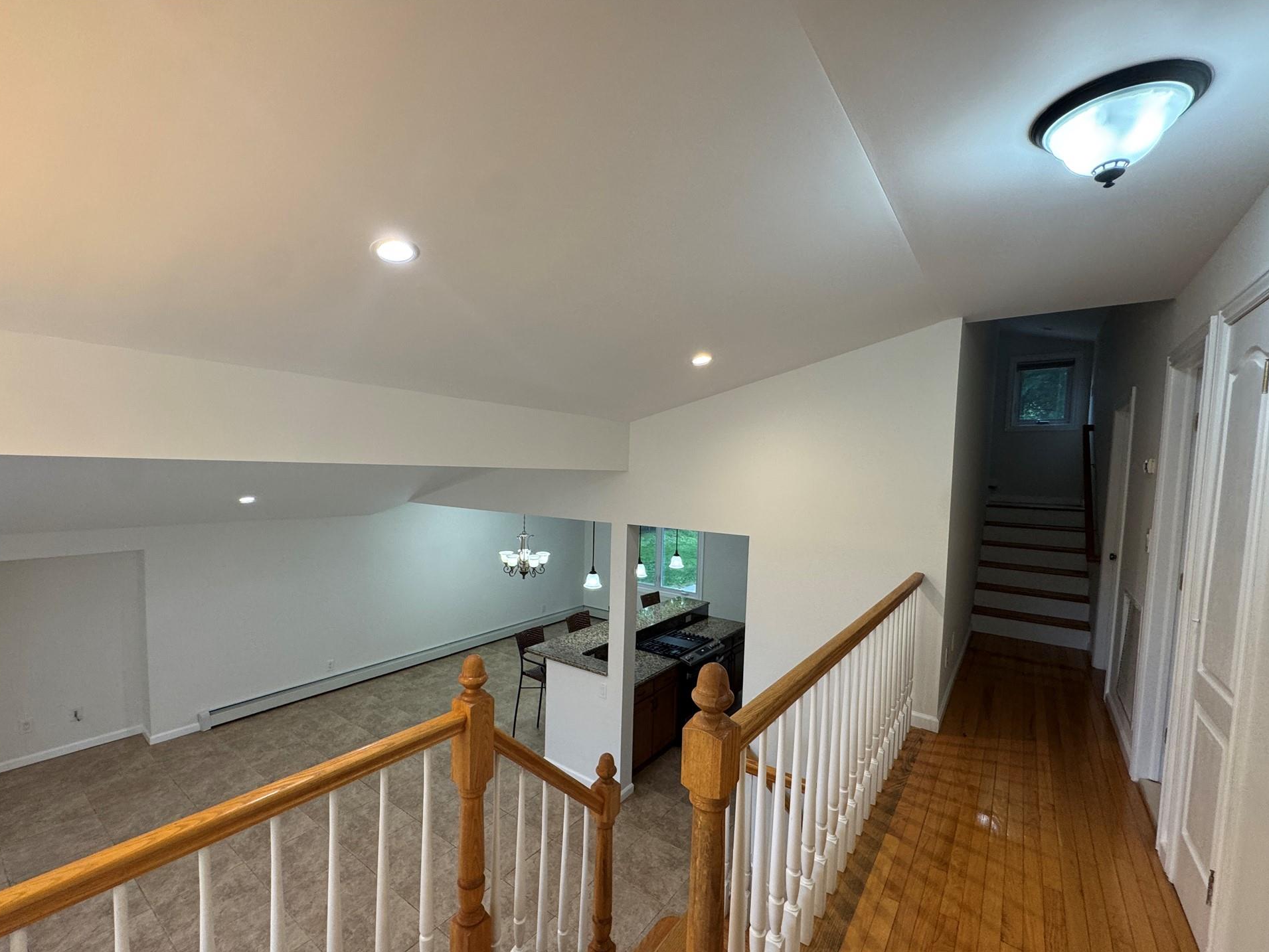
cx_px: 628
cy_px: 507
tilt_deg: -4.6
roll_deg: -1.9
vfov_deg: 81.7
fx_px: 550
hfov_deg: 98.2
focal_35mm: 15
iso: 160
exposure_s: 1/99
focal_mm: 2.22
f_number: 2.2
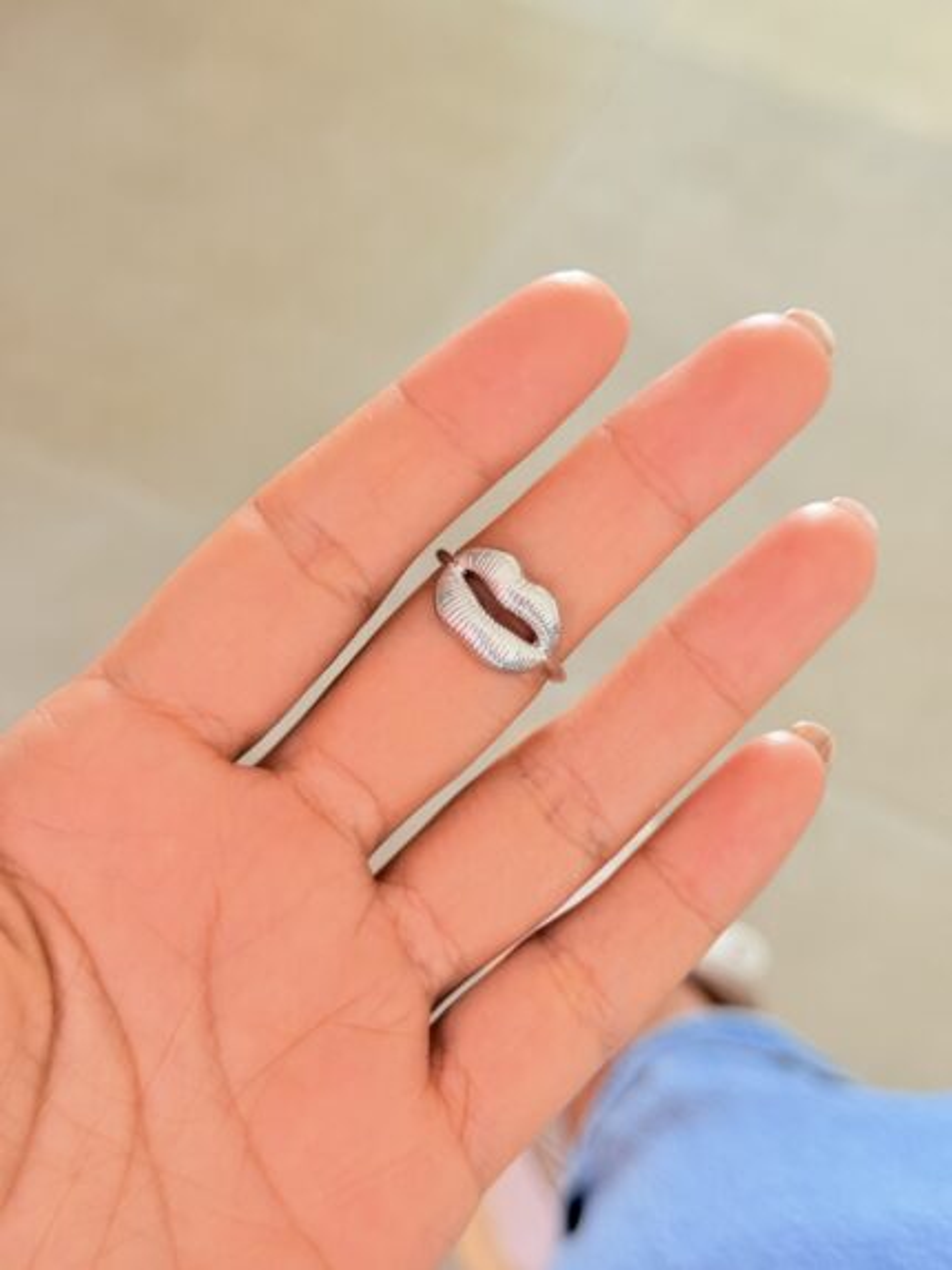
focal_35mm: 48
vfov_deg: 39.6
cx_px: 476
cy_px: 635
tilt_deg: -54.9
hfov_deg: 30.3
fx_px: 1759
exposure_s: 1/60
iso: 200
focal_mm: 6.76
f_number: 1.78
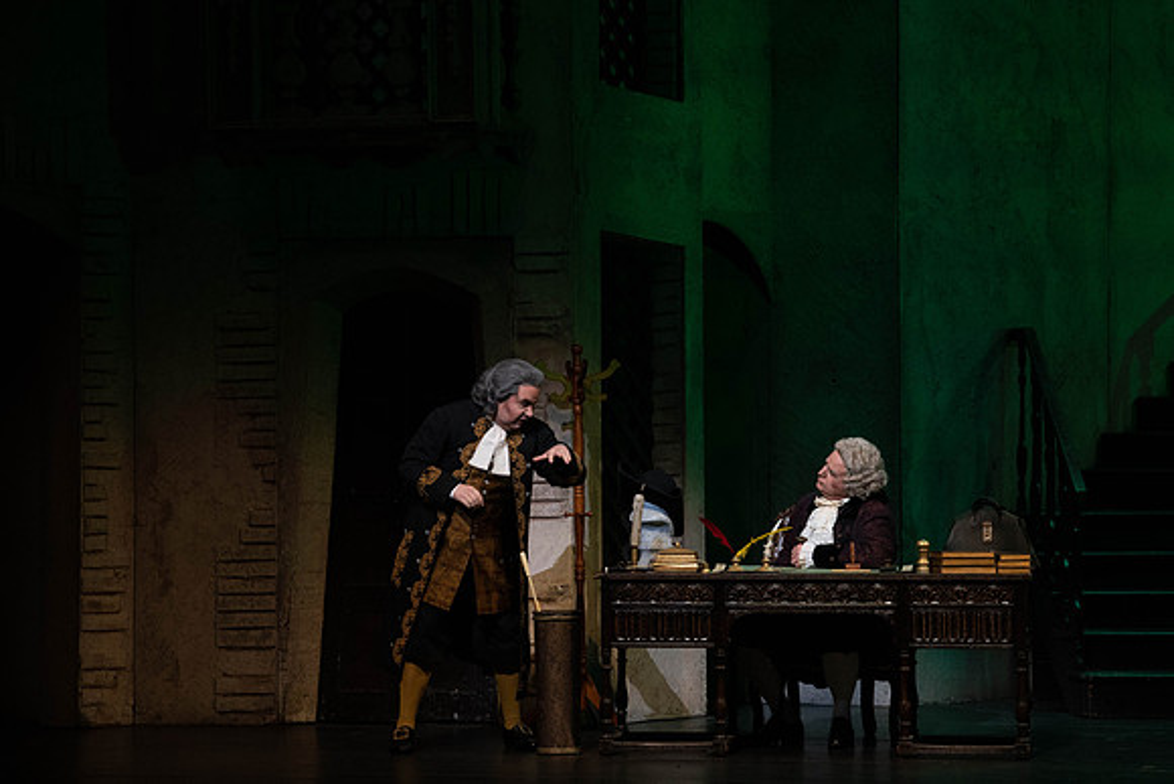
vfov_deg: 9.5
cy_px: 392
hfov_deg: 14.2
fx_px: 4697
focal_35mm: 144
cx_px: 587
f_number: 9
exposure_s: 1/250
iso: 3200
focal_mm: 144
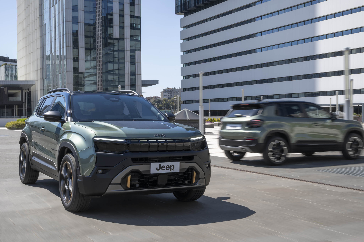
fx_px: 465
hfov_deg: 42.7
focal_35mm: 46
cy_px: 125
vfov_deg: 29.2
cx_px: 178
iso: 64
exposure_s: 1/60
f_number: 16
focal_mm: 34
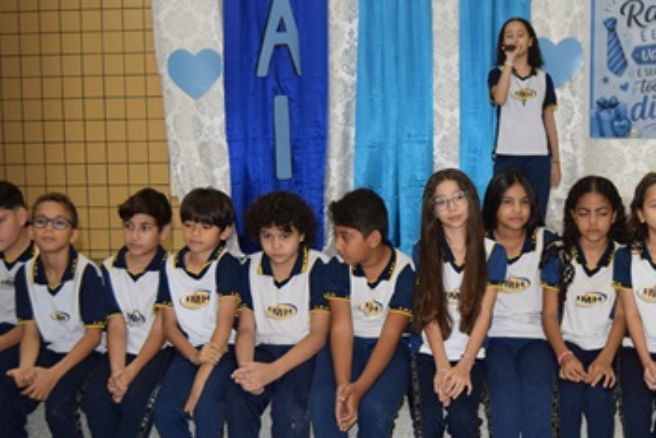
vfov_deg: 26.0
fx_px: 946
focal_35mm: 52
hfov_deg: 37.5
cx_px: 475
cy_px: 241
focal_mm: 19
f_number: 3.5
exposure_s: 1/60
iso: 1400
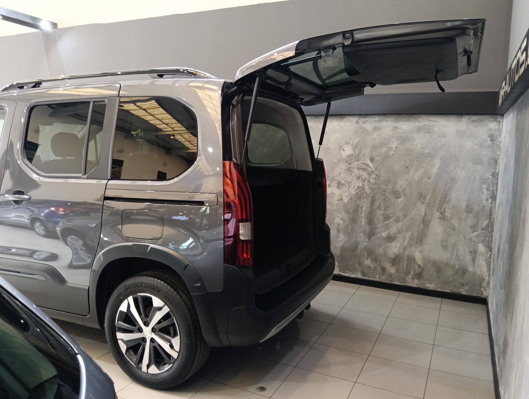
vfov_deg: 51.5
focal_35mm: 27
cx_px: 264
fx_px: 413
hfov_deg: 65.2
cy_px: 200
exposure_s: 1/33.3
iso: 640
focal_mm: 3.98
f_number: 16
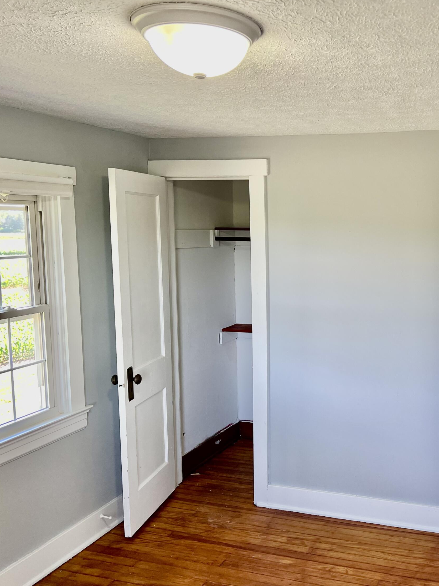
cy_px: 293
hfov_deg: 38.6
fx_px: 592
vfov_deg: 52.6
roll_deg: +0.2
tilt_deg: -7.0
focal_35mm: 35
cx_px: 370
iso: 125
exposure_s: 1/120
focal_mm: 5.7
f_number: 1.5
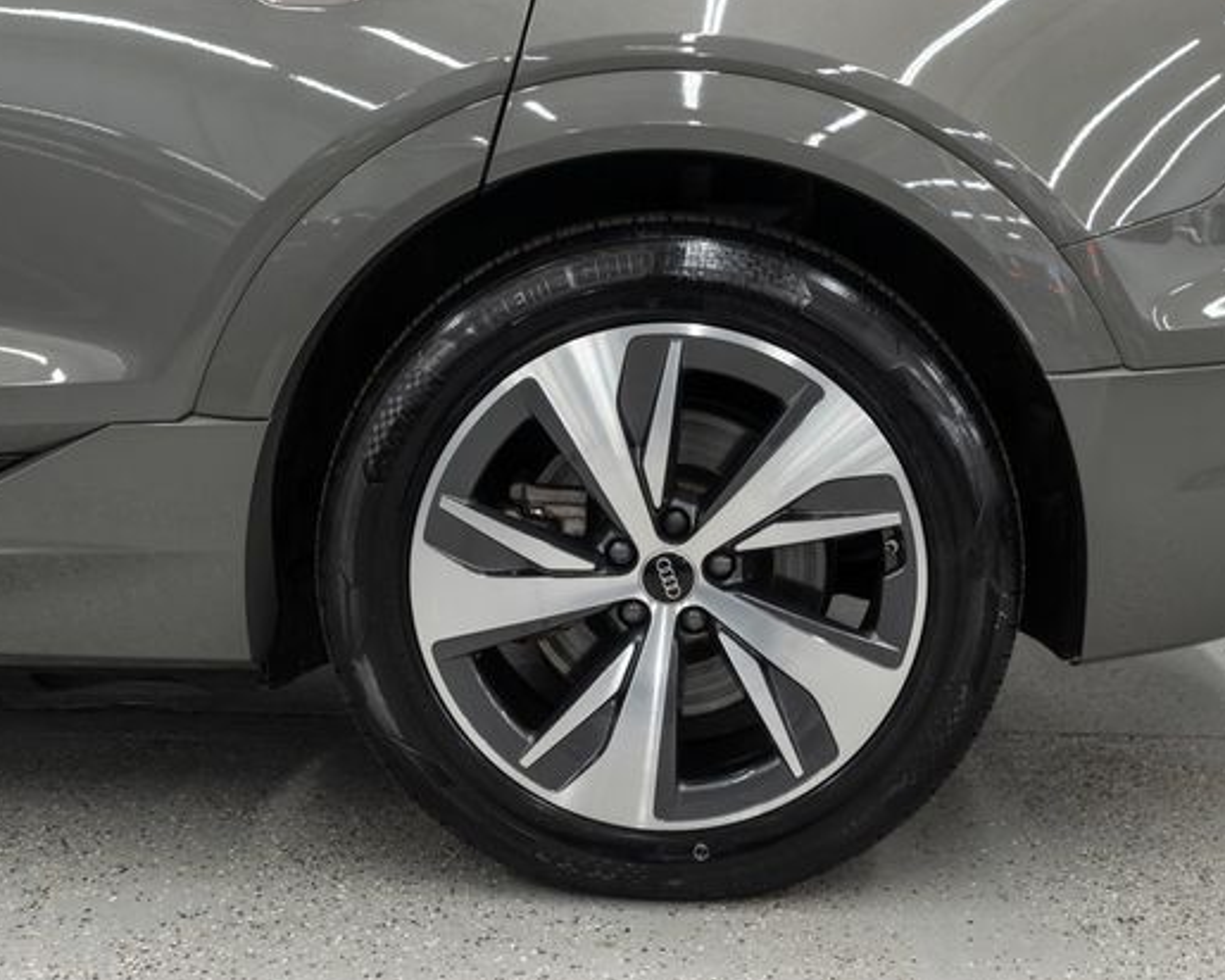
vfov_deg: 30.8
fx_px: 1777
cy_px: 496
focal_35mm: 49
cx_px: 668
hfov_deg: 38.0
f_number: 3.2
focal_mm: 28
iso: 250
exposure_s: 1/40
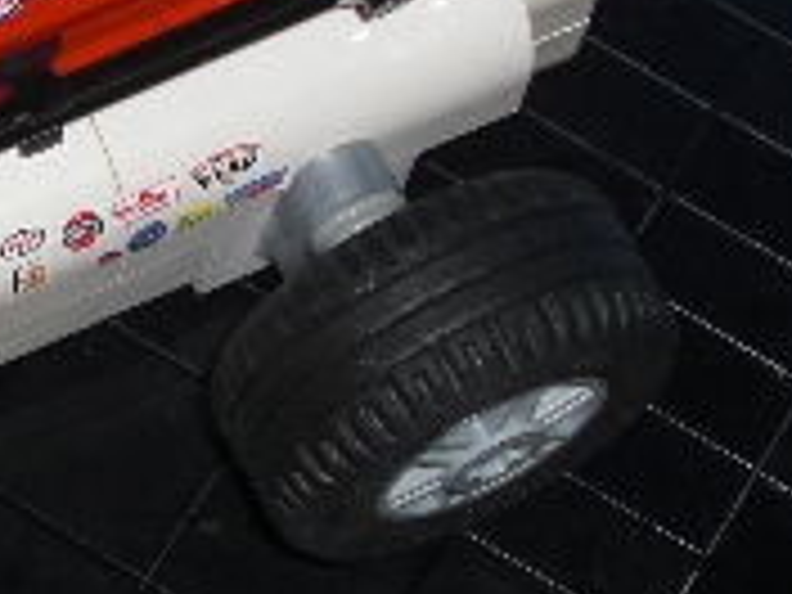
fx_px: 6155
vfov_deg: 5.5
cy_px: 184
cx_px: -508
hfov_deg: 7.2
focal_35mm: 269
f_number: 4.2
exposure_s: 1/60
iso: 100
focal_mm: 13.1
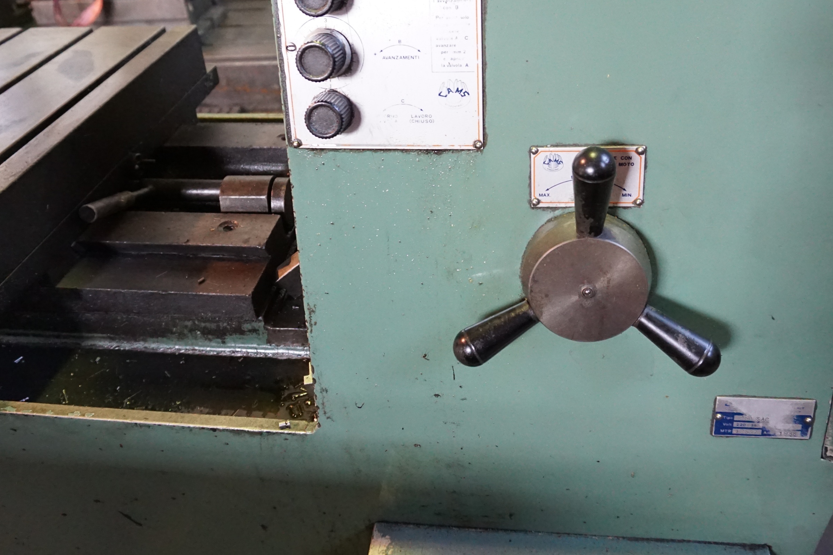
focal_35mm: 33
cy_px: 201
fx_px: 763
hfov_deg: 57.2
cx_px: 442
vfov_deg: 39.6
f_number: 3.5
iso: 3200
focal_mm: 16
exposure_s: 1/125
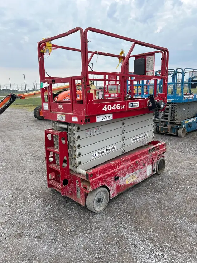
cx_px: 98
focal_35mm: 26
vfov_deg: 67.3
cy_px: 132
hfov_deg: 53.1
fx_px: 197
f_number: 1.5
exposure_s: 1/2915
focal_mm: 5.7
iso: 50
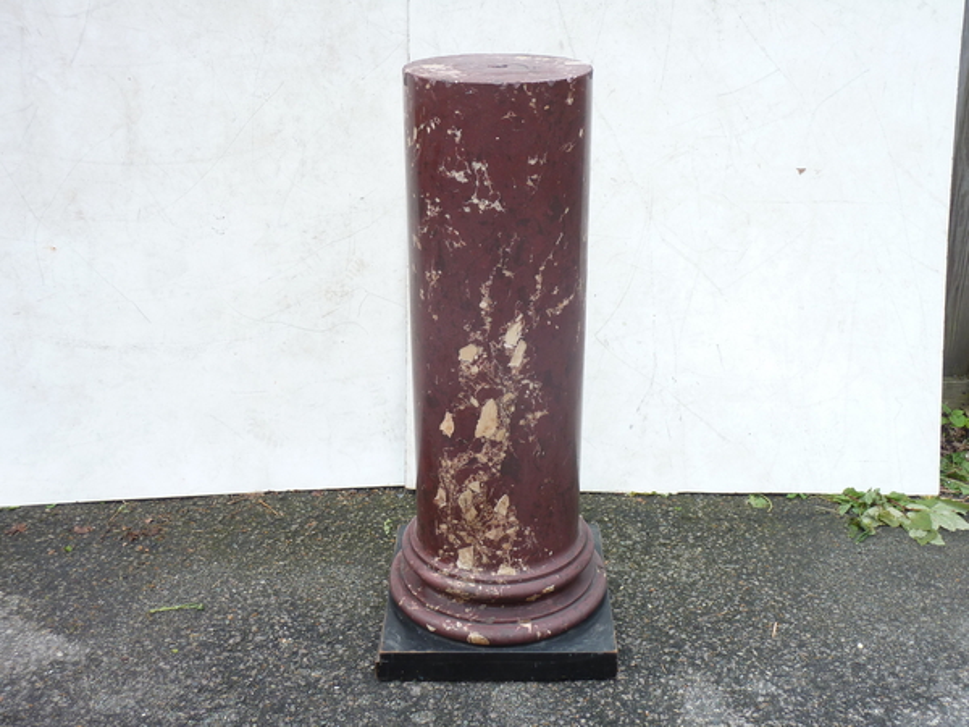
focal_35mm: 40
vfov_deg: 36.0
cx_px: 484
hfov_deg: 46.8
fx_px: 1120
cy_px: 364
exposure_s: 1/80
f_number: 3.6
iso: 80
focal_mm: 6.5
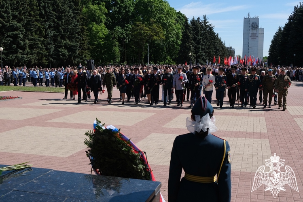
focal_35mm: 42
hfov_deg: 46.4
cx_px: 152
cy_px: 101
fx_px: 354
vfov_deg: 31.9
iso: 320
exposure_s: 1/1250
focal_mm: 27.7
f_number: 5.6
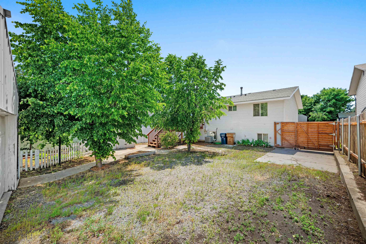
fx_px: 142
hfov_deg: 104.3
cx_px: 183
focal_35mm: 14
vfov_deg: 81.2
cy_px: 122
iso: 100
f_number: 8
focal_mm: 14
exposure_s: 1/160
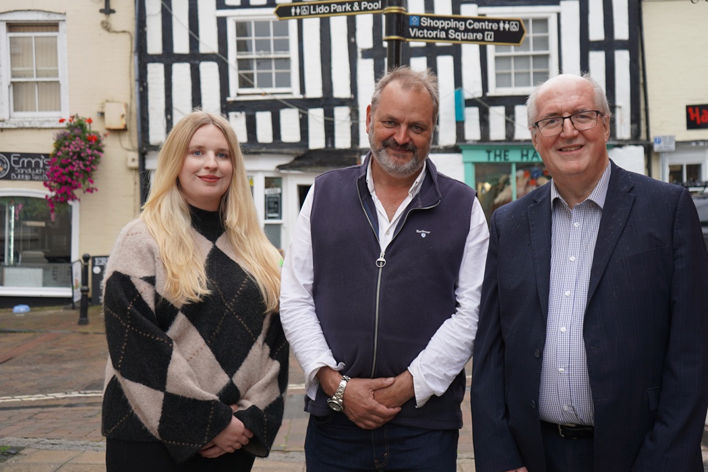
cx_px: 399
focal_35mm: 40
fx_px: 787
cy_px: 227
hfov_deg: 48.3
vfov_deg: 33.4
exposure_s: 1/160
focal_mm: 35
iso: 125
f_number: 4
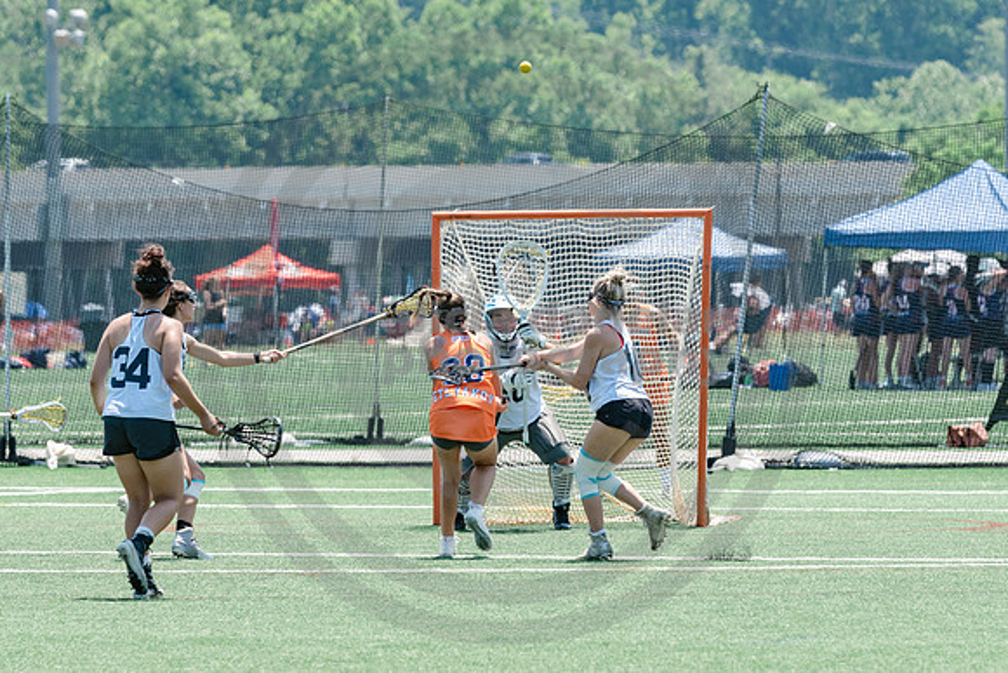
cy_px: 348
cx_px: 540
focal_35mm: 398
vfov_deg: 3.5
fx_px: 11134
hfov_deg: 5.2
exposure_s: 1/1600
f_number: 5
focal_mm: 200
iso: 400
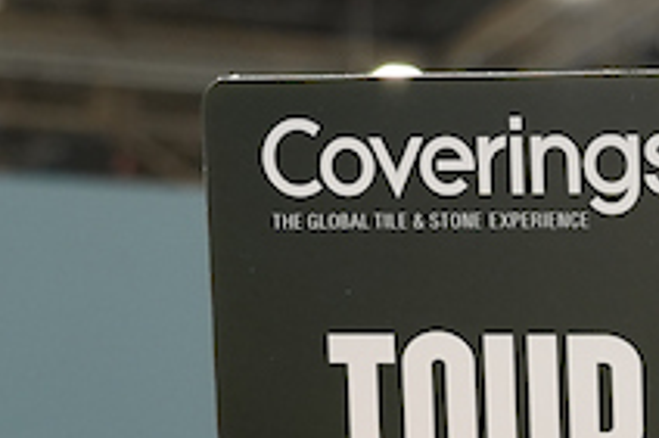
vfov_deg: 5.7
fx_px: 4353
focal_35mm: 238
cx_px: 1007
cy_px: 795
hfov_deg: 8.5
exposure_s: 1/200
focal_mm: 42
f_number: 2.8
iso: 1000
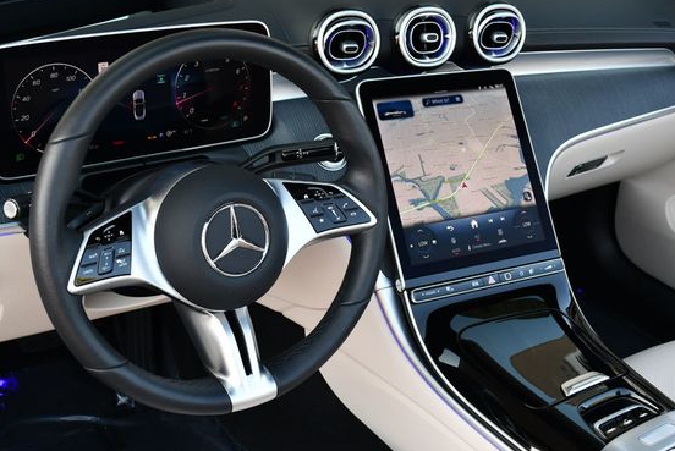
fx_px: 957
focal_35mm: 51
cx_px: 292
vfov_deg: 26.5
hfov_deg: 38.8
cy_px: 207
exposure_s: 1/250
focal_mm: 22
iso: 400
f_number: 4.5
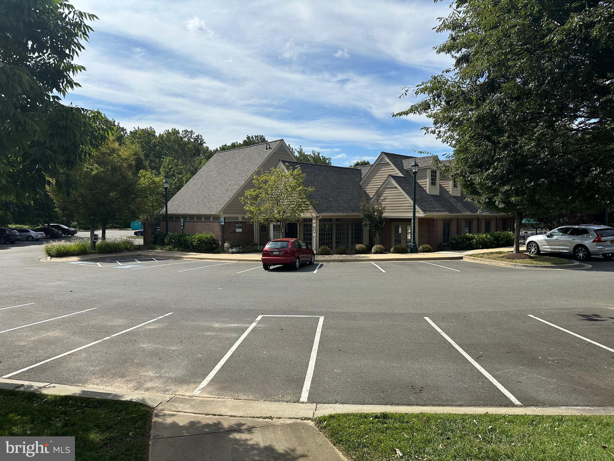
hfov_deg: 71.6
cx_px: 307
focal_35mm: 24
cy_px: 230
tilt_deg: -1.8
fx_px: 426
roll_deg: +0.2
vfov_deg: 56.8
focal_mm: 6.86
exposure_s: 1/6211
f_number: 1.78
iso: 80
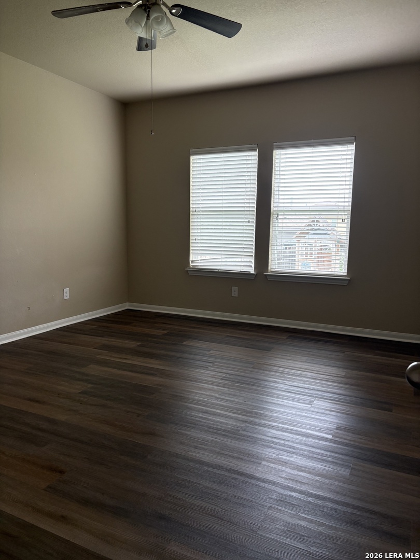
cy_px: 280
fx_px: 421
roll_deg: -0.2
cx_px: 210
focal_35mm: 26
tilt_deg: -7.4
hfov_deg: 53.1
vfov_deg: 67.3
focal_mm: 5.96
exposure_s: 1/96
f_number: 1.6
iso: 125
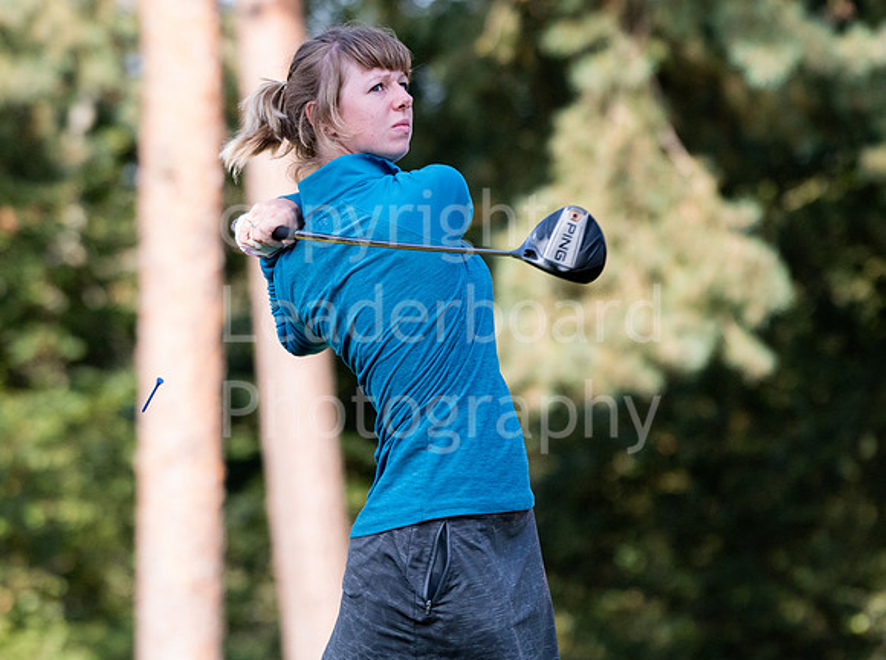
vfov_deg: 2.8
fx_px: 13390
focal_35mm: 524
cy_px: 278
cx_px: 312
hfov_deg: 3.8
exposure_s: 1/1600
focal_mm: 280
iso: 1000
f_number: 5.6
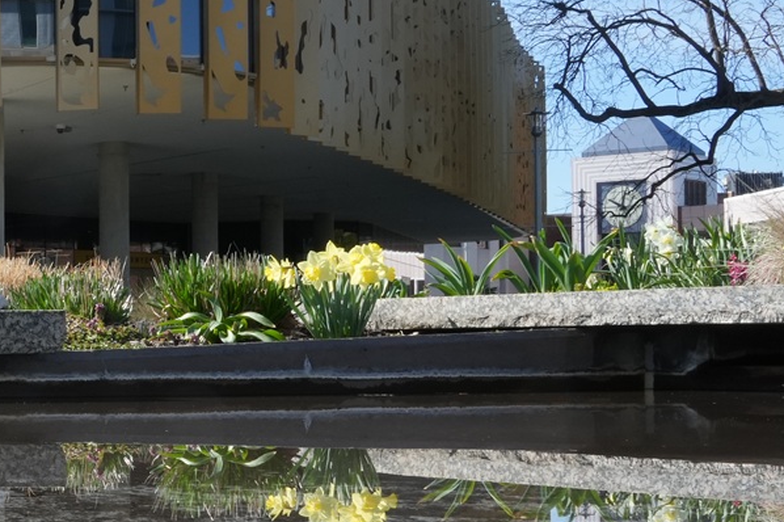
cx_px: -132
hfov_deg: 21.8
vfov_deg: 15.7
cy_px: 294
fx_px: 1894
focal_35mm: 87
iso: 500
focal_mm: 26
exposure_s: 1/100
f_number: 22
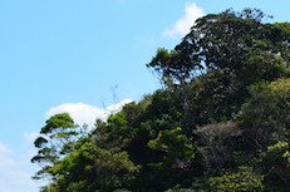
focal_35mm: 83
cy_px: 136
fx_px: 667
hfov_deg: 23.4
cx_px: 299
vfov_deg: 16.3
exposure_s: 1/250
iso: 200
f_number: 10
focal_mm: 20
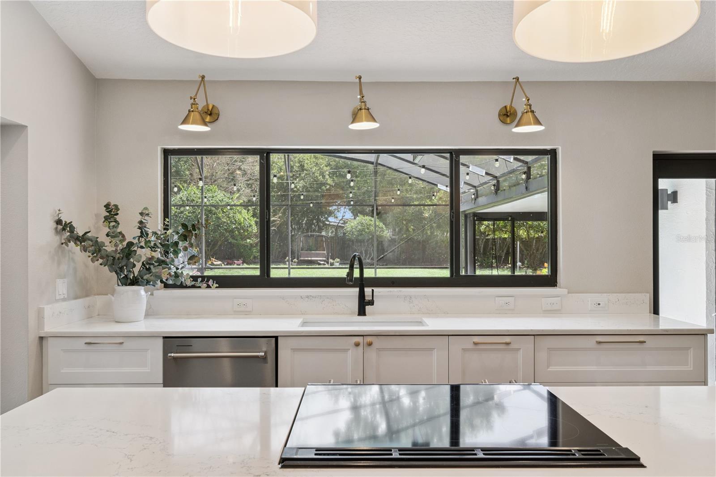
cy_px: 238
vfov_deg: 49.6
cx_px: 358
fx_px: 516
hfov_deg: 69.5
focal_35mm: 26
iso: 400
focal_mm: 17.3
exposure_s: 1/40
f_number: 9
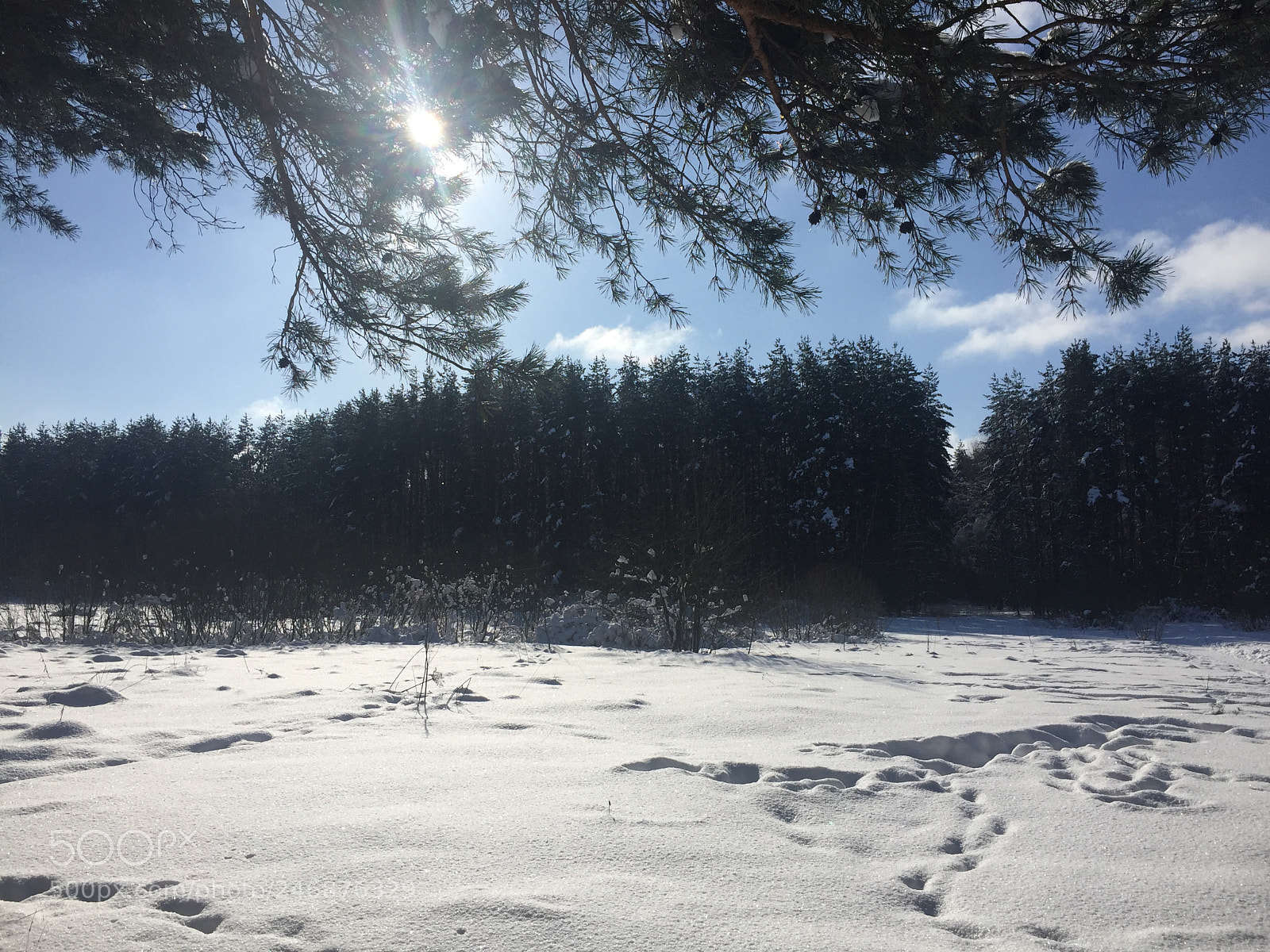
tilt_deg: +5.5
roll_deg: -1.4
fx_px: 1064
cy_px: 476
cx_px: 635
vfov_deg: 48.2
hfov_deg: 61.7
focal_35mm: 29
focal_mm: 4.15
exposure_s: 1/6623
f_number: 2.2
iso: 32
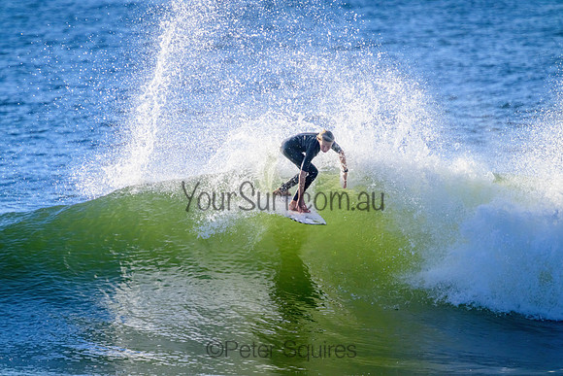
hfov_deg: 2.6
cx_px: 282
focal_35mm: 800
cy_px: 188
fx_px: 12513
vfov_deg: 1.7
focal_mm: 800
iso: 1250
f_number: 11
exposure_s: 1/2000
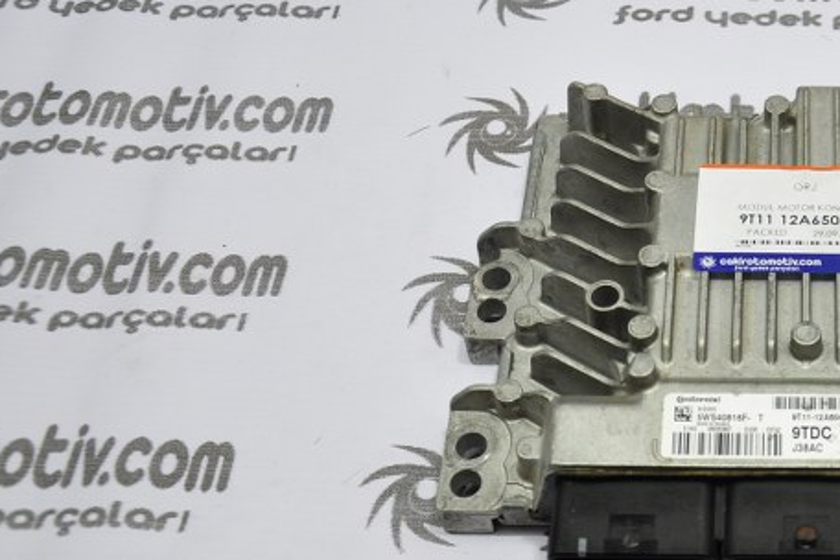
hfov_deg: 29.3
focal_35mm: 65
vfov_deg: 20.9
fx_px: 1517
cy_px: 311
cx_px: 801
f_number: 4.5
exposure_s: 1/40
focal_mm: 22
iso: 200
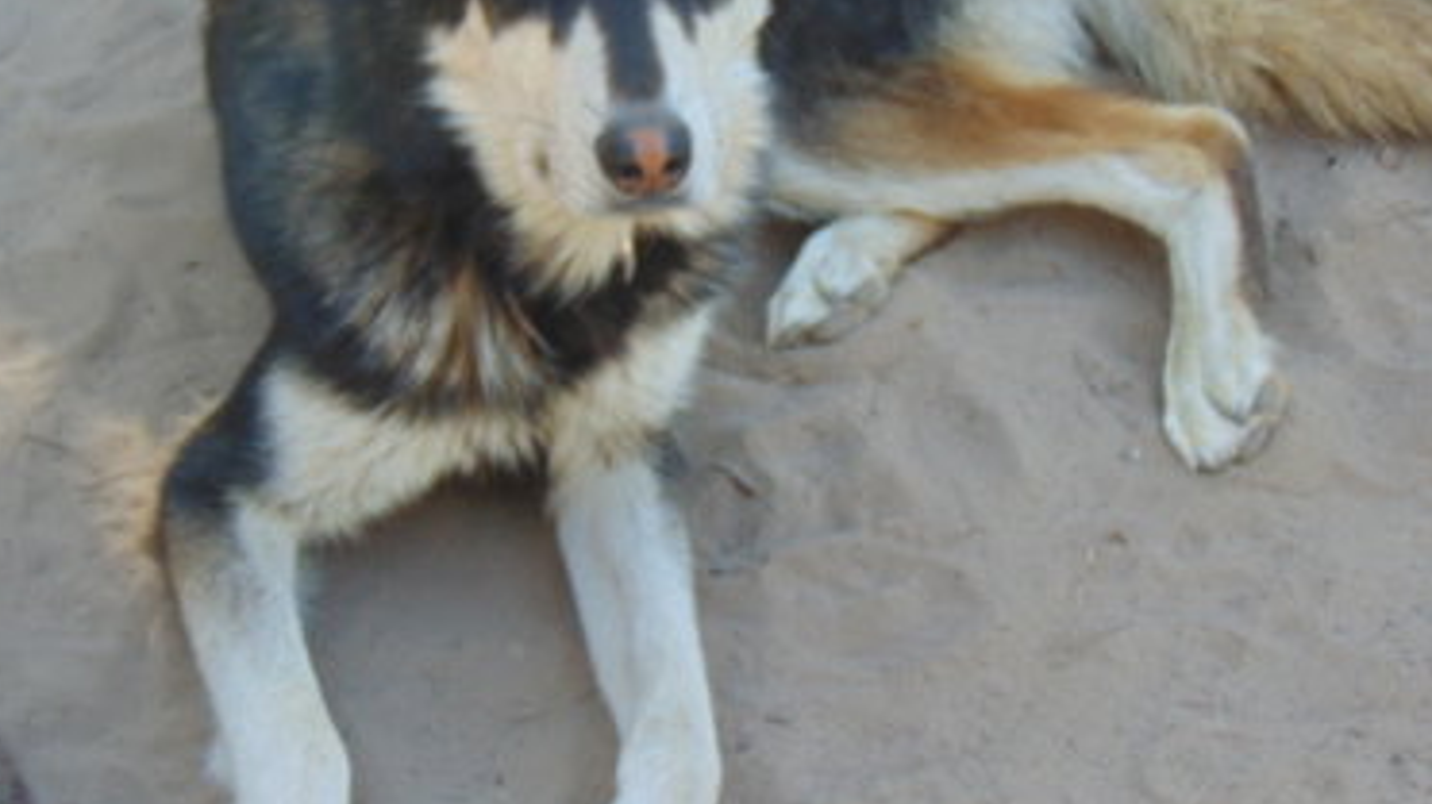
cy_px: 306
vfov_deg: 11.6
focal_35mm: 104
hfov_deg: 20.5
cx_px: 593
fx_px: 3948
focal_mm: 12.8
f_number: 3.7
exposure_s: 1/60
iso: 80
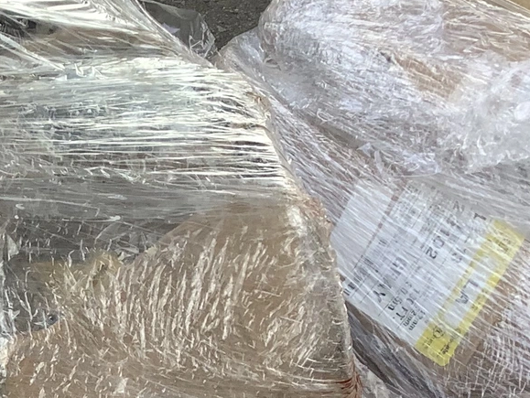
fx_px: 1639
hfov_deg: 16.6
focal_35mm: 107
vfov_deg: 13.6
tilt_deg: -35.9
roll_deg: -6.1
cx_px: -288
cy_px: 429
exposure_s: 1/231
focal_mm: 3.3
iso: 25
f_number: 2.4
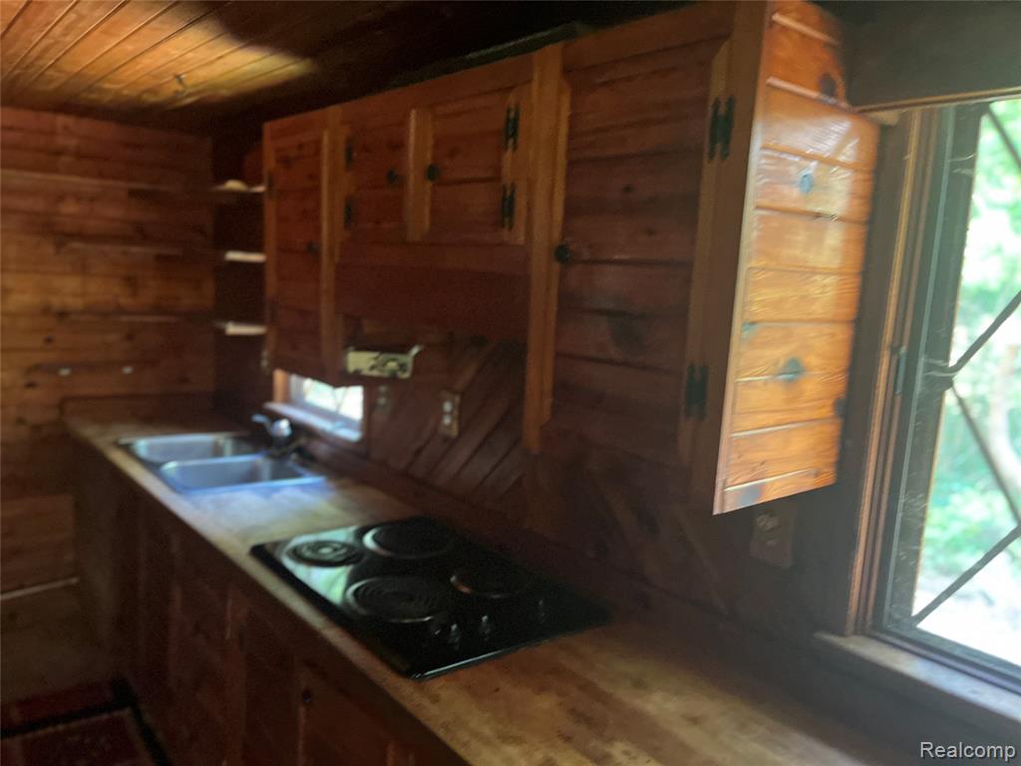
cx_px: 510
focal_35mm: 26
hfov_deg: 67.3
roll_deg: -2.9
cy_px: 383
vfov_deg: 53.1
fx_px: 767
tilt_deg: -7.5
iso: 640
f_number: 1.6
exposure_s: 1/36
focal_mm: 5.1
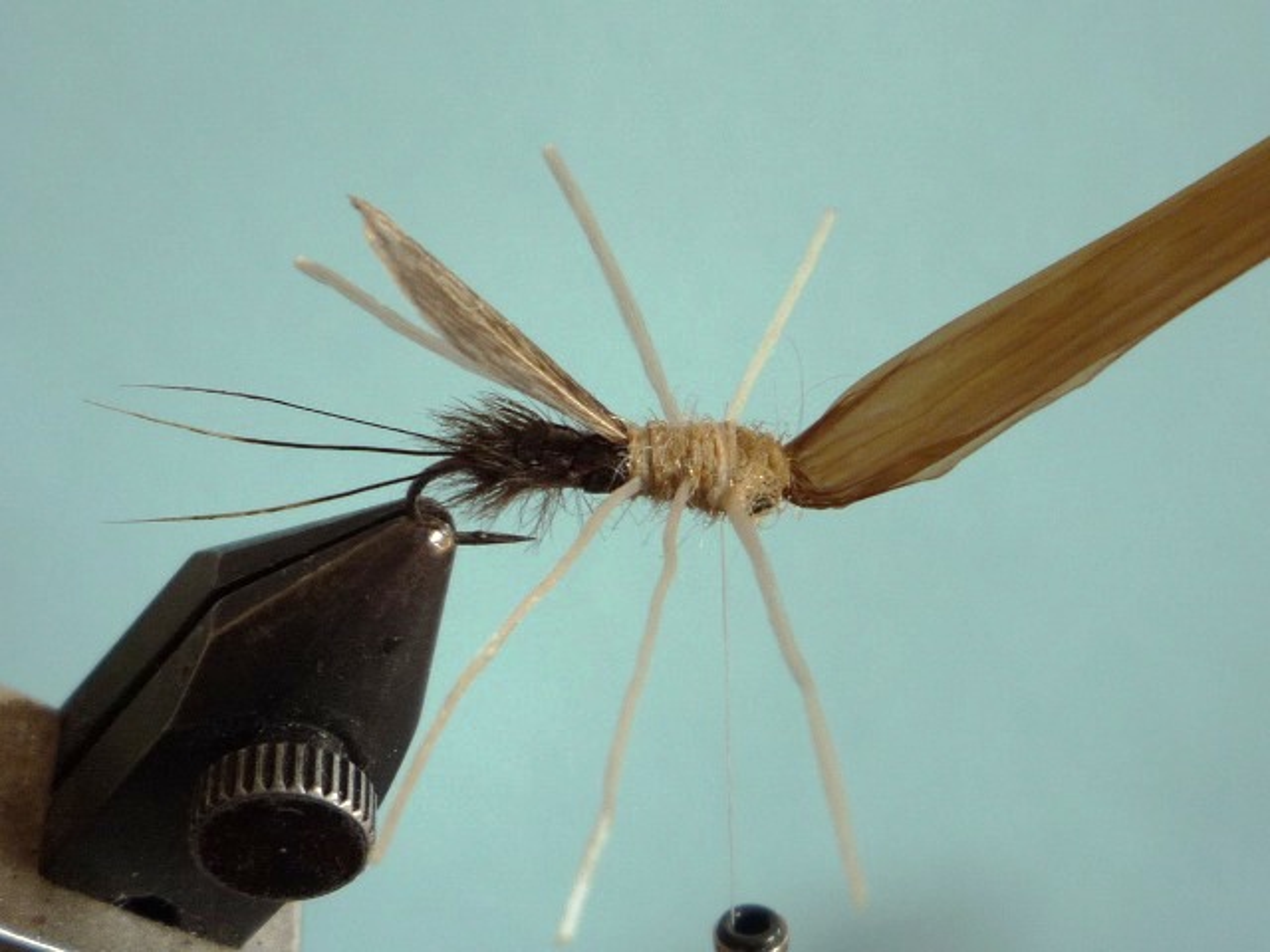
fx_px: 1101
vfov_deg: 46.8
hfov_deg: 60.0
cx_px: 635
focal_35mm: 30
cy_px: 476
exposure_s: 1/30
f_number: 3.3
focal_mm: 5.2
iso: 100
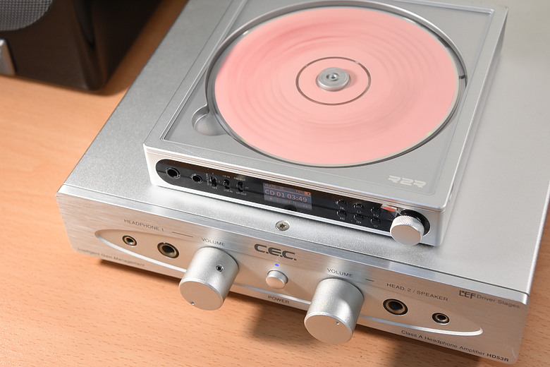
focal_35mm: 66
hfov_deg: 30.5
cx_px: 275
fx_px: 1008
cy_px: 184
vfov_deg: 20.6
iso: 1000
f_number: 6.3
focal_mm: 44
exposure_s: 1/100
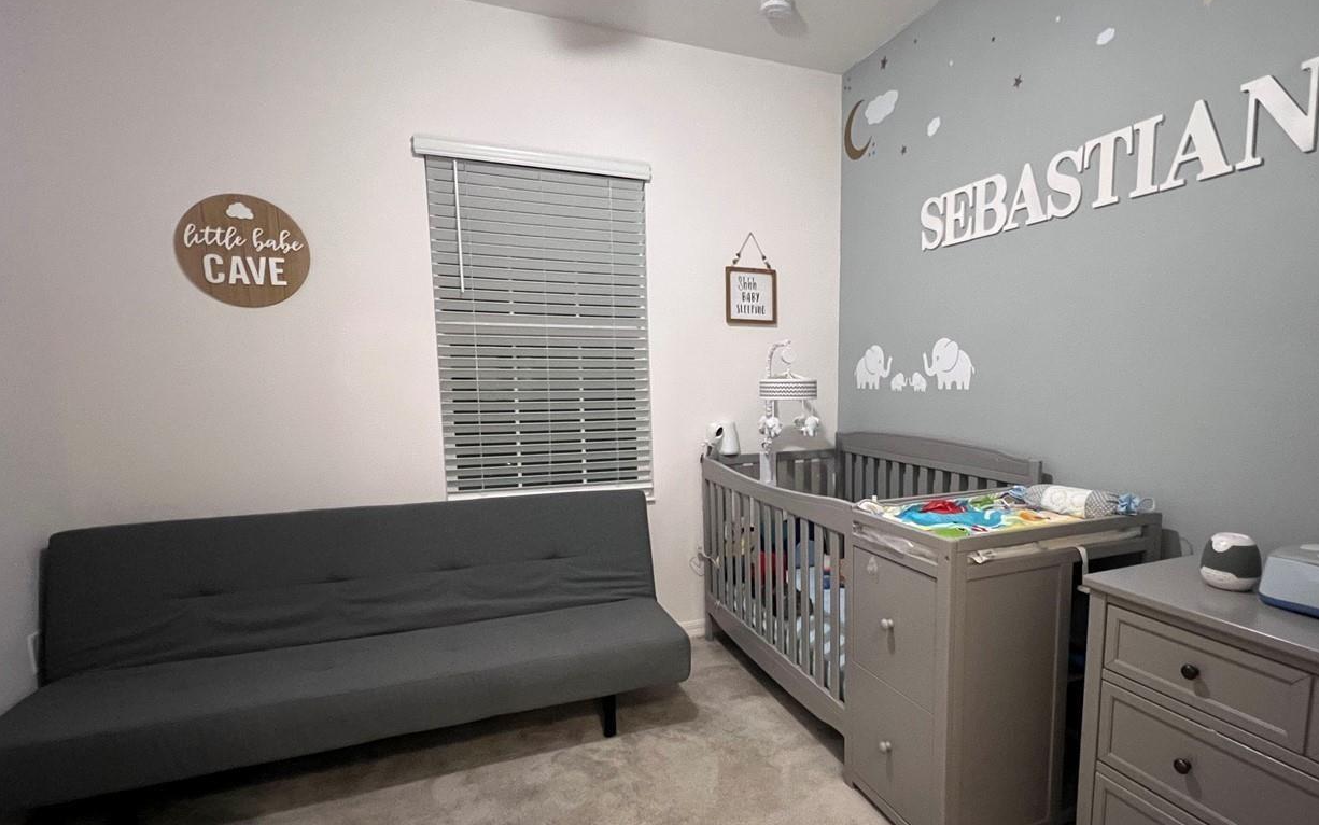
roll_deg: +0.4
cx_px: 774
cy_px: 463
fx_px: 647
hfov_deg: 90.2
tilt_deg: -7.9
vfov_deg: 64.8
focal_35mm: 18
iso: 800
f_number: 1.8
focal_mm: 1.57
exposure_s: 1/40
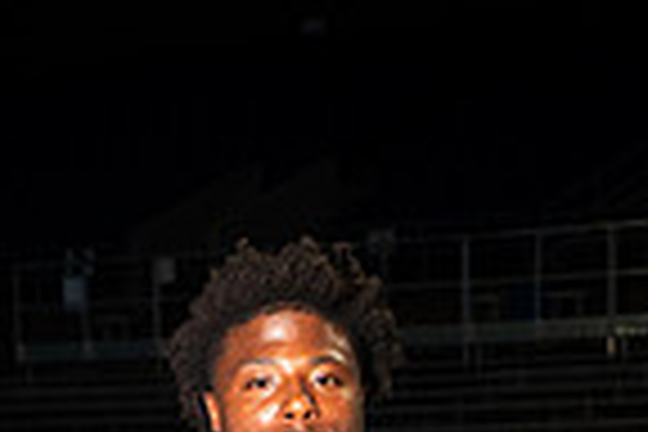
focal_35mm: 163
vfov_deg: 7.9
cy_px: 1004
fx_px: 2934
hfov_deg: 12.6
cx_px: 310
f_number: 7.1
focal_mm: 52
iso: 800
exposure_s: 1/320
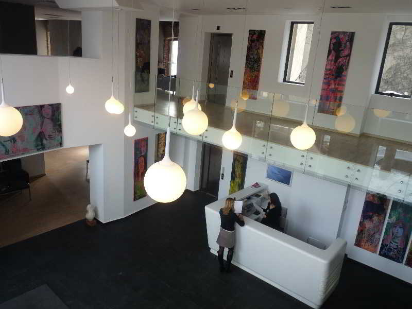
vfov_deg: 51.4
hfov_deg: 65.3
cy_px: 154
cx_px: 206
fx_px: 321
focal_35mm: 27
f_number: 2.8
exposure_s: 1/50
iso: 100
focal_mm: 4.8
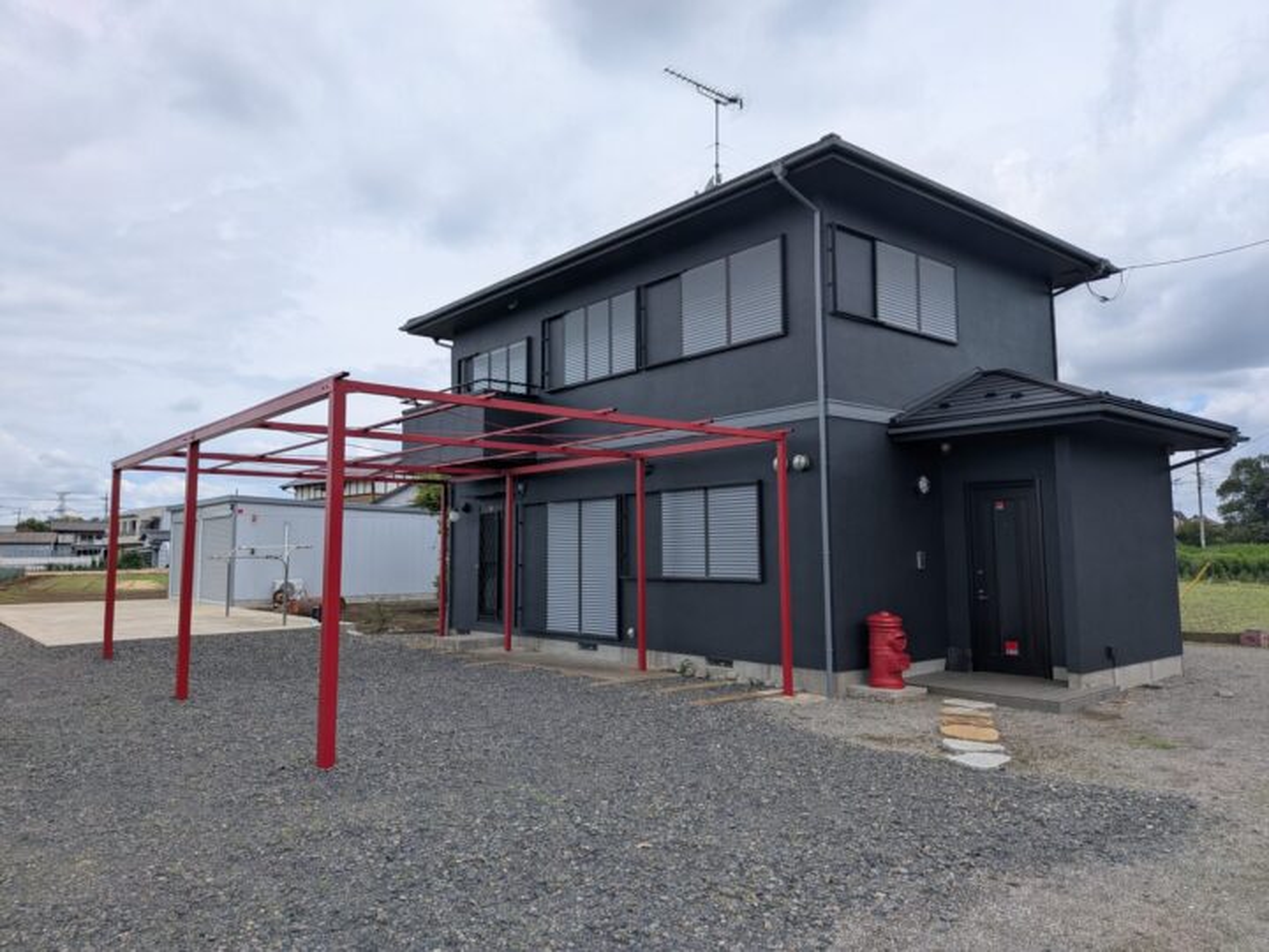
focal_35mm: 24
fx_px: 880
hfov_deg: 71.6
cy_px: 476
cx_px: 634
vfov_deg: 56.8
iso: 29
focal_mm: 4.53
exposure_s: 1/1976
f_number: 1.7
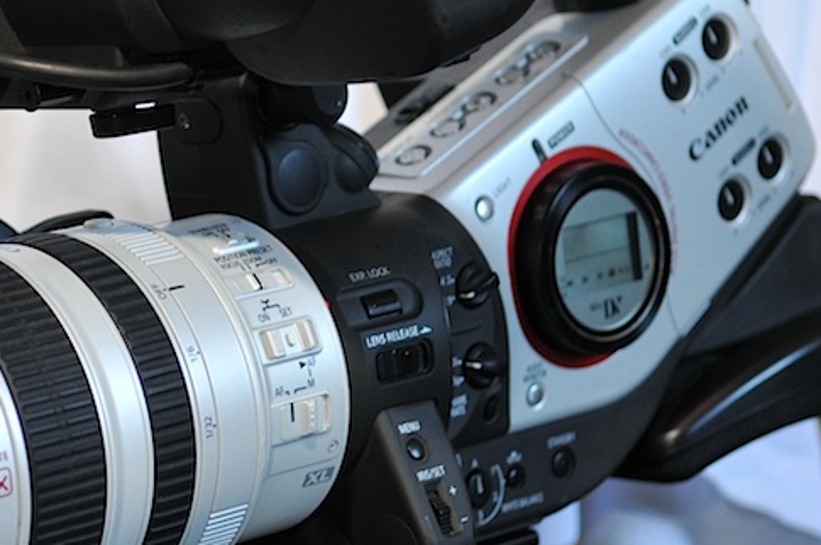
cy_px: 217
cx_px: 108
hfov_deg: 11.8
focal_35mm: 174
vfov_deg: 7.9
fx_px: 3964
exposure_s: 1/50
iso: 400
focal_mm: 55
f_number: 4
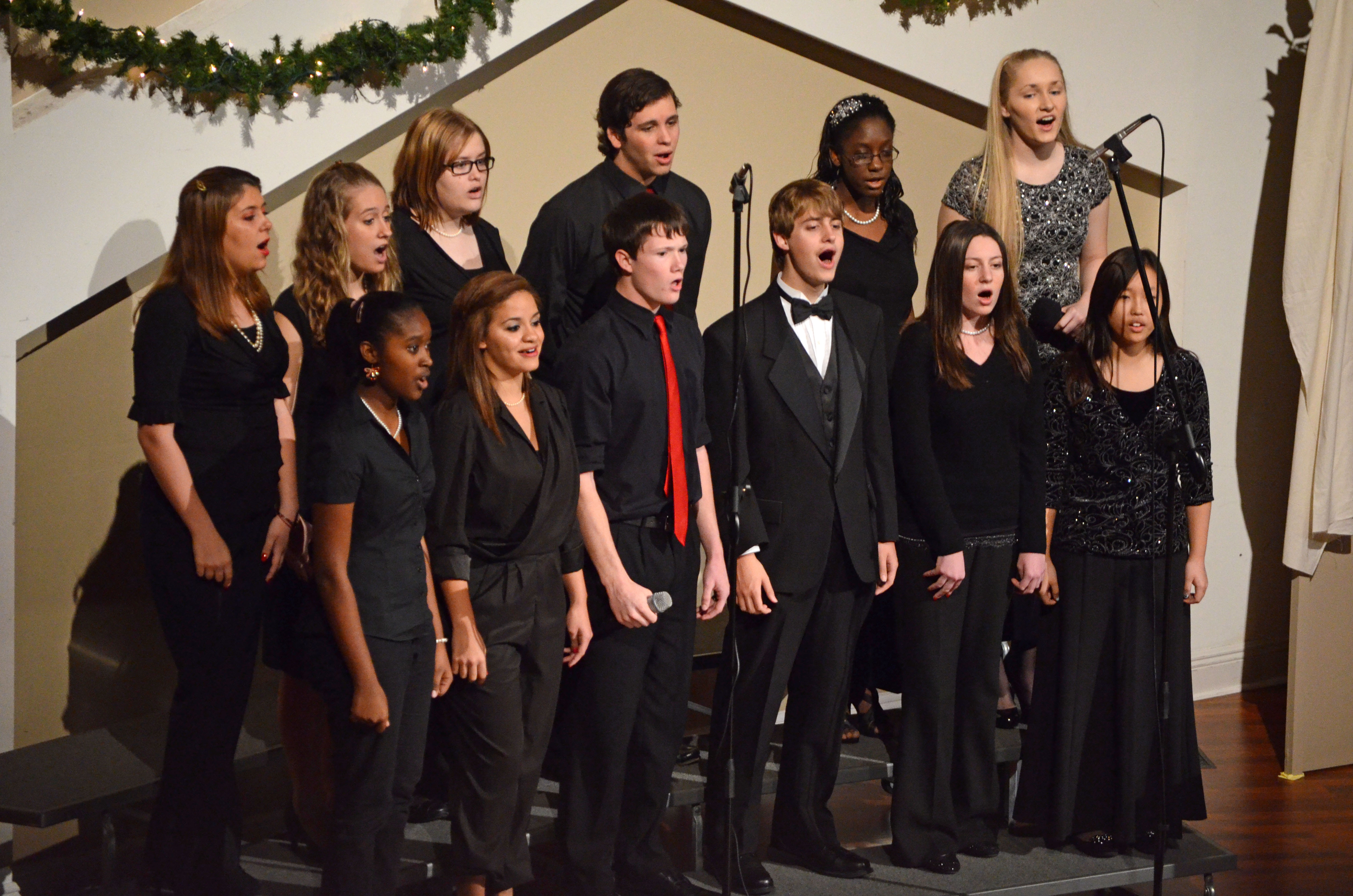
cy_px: 448
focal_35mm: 165
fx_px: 6188
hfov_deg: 12.5
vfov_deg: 8.3
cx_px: 676
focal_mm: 110
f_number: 4.5
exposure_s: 1/100
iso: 2500
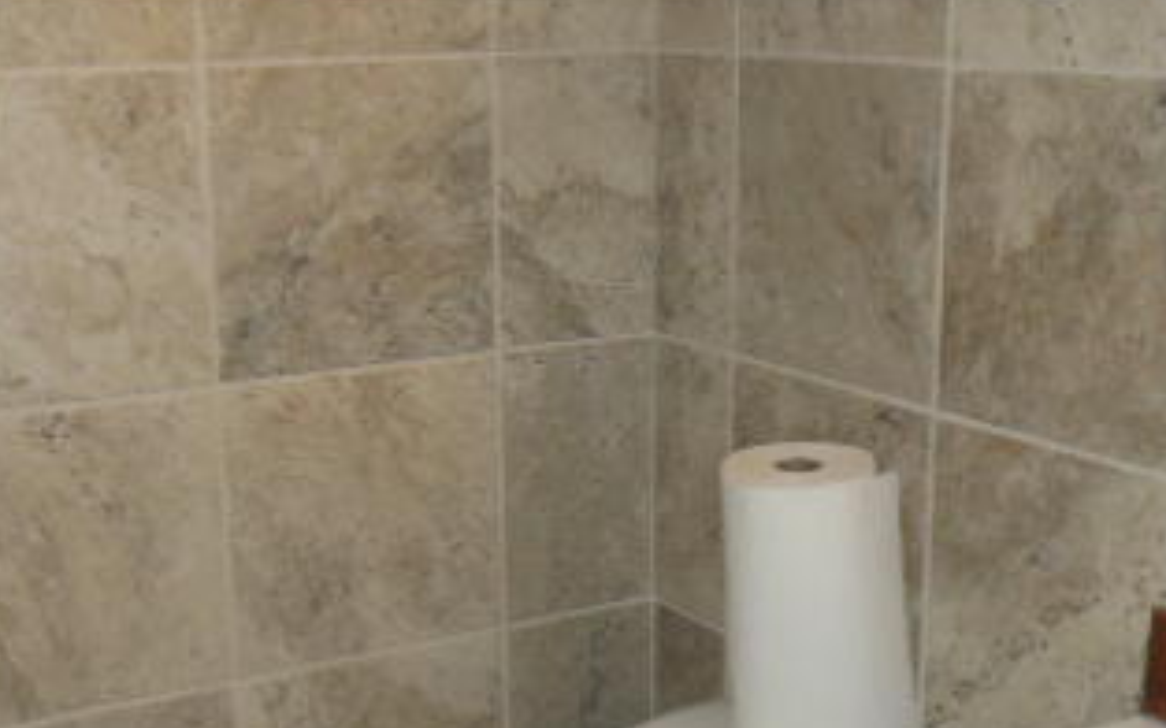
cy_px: 453
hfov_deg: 37.5
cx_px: 546
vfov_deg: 23.9
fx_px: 1715
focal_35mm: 54
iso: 200
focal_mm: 4.5
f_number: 3.2
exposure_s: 1/25
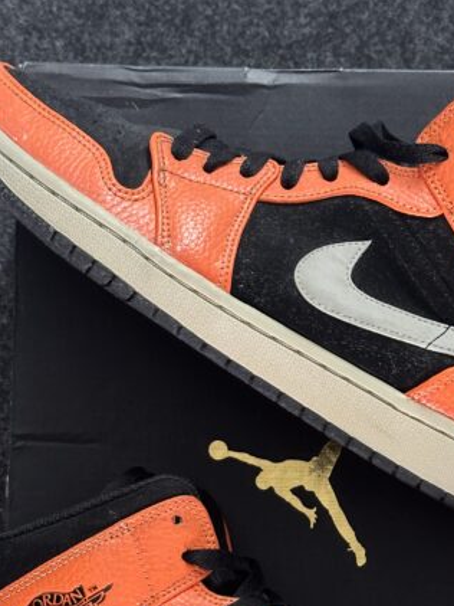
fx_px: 1591
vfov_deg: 21.3
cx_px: 303
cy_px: 466
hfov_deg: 16.2
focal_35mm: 91
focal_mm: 6.86
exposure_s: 1/34
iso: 250
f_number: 1.78
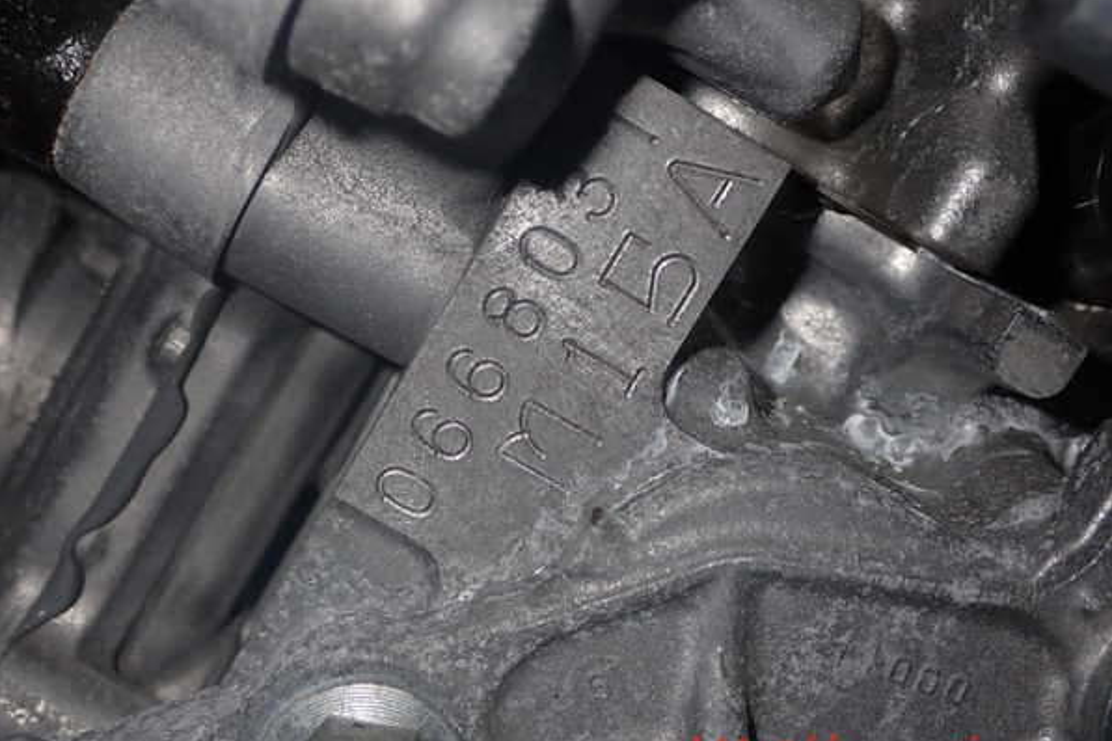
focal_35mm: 46
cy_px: 359
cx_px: 555
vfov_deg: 29.2
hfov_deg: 42.7
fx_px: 1421
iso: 200
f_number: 9
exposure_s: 1/40
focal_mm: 7.84
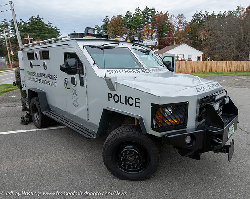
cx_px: 138
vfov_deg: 60.6
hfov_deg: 72.1
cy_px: 93
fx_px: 171
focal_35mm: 23
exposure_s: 1/1600
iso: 1000
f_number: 4
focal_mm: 17
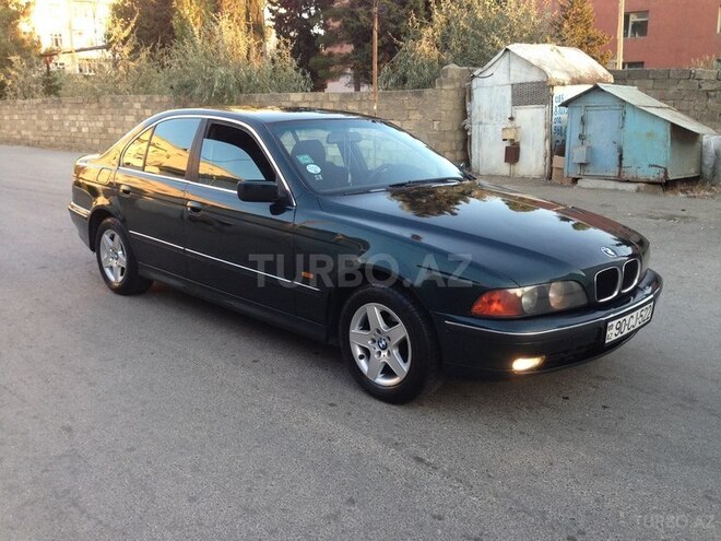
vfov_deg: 42.9
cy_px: 270
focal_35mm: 33
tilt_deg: -13.8
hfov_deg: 55.4
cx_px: 360
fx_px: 687
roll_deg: -0.4
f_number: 2.4
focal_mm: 4.12
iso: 80
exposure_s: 1/120
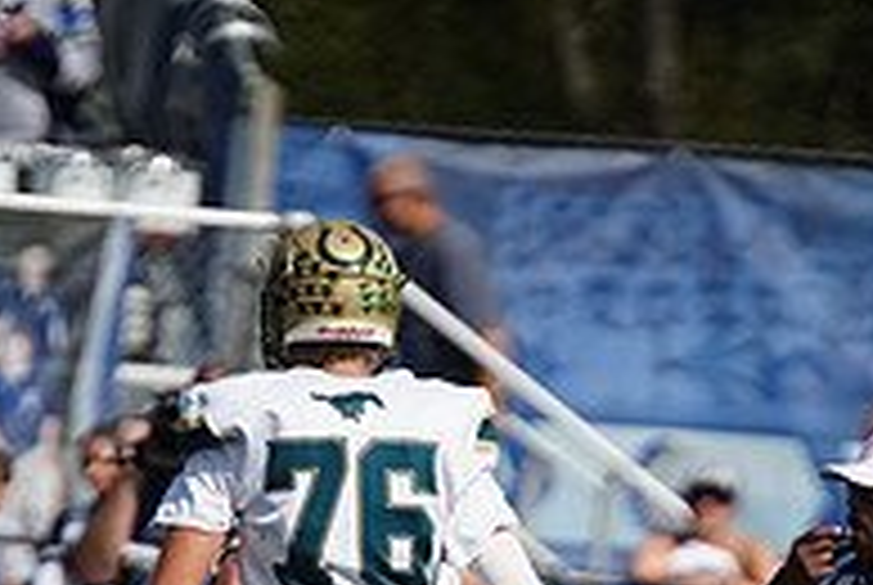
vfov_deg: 1.5
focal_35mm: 896
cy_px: 722
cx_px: 544
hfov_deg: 2.3
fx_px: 21761
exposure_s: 1/8000
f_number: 2.8
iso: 400
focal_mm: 300
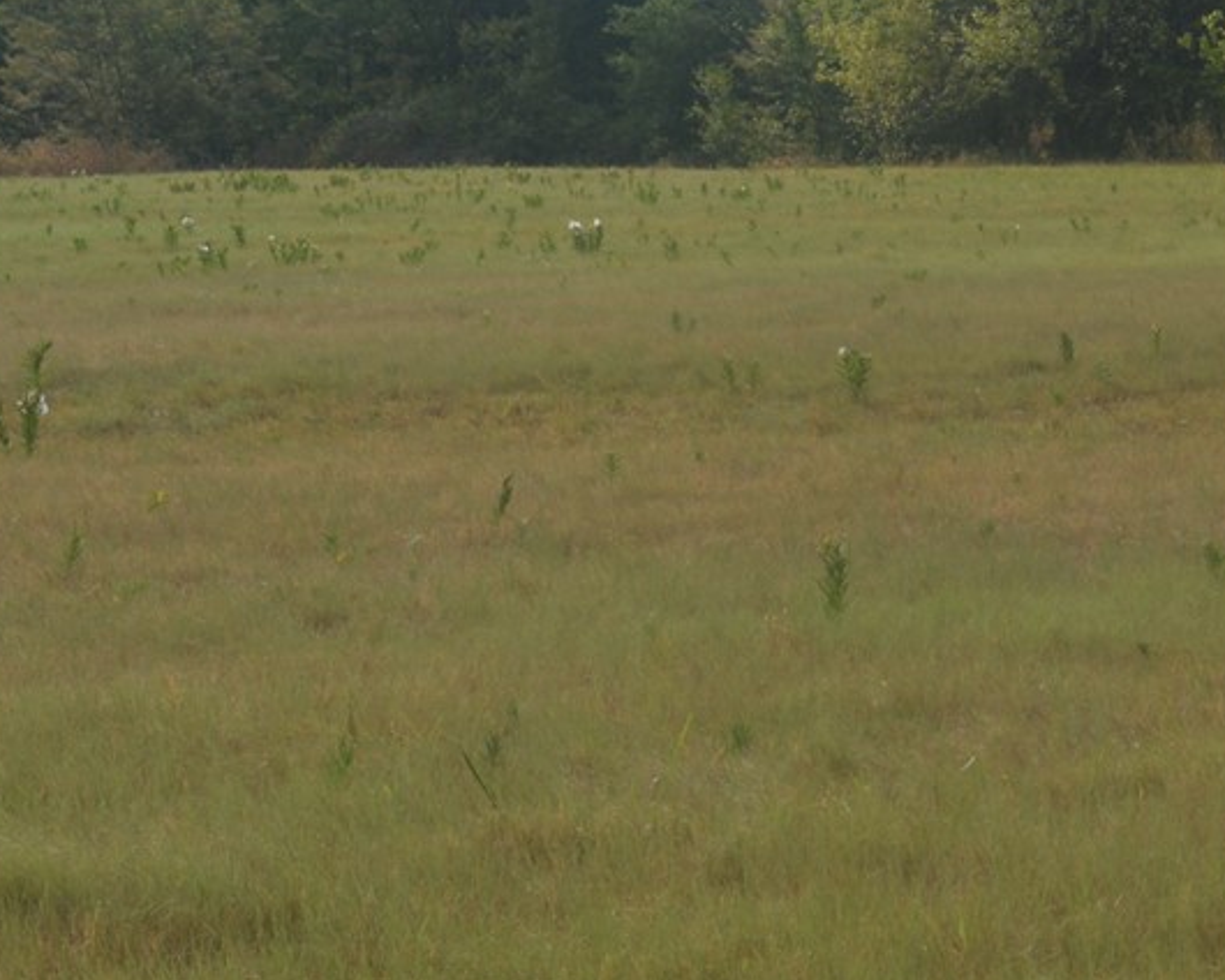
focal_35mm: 157
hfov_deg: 12.3
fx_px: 5685
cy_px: 873
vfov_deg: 9.8
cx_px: 769
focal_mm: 29
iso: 100
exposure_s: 1/250
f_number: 8
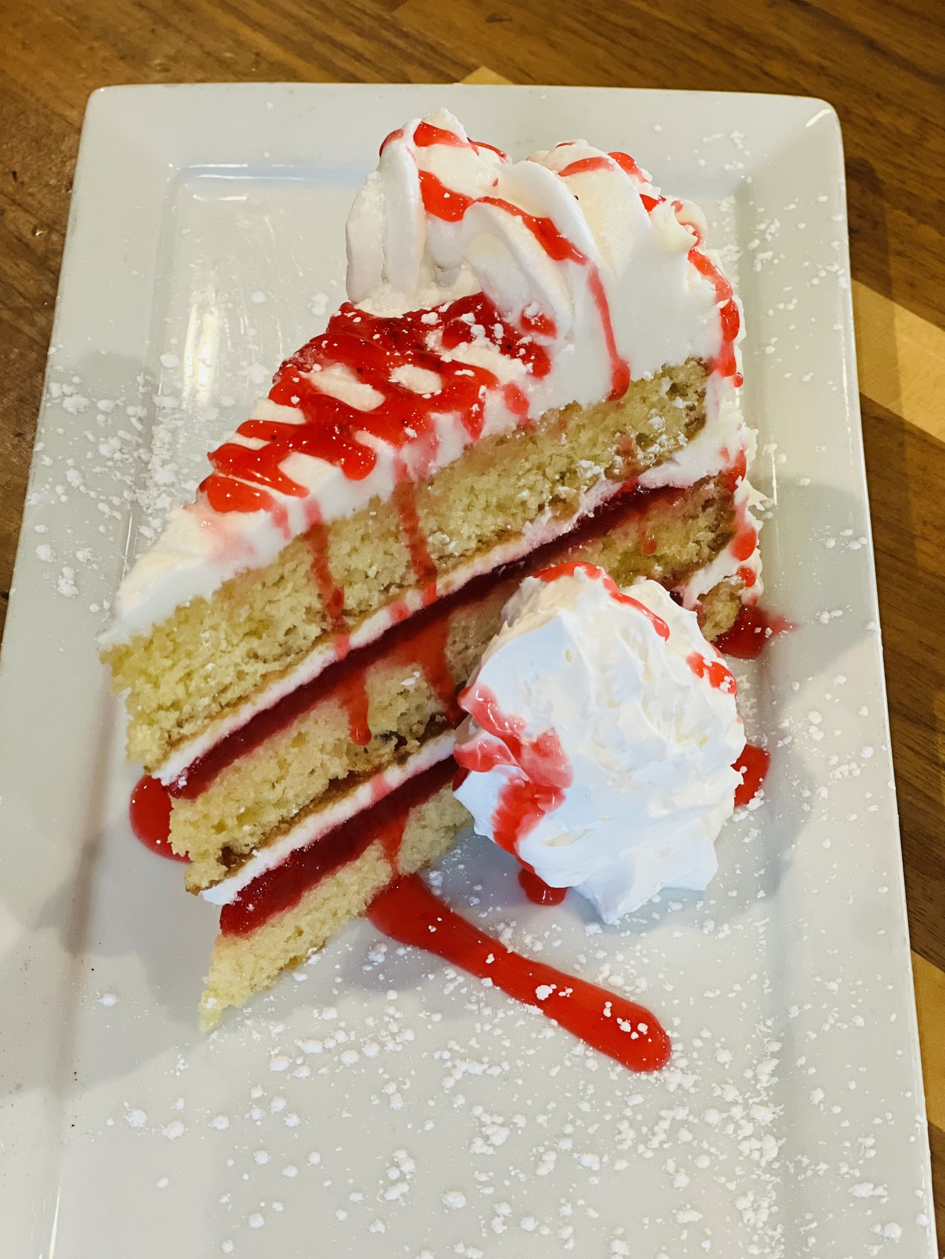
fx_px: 2803
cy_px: 630
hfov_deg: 19.1
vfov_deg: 25.3
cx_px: 472
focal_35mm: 77
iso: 320
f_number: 2.8
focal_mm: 9
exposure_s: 1/30
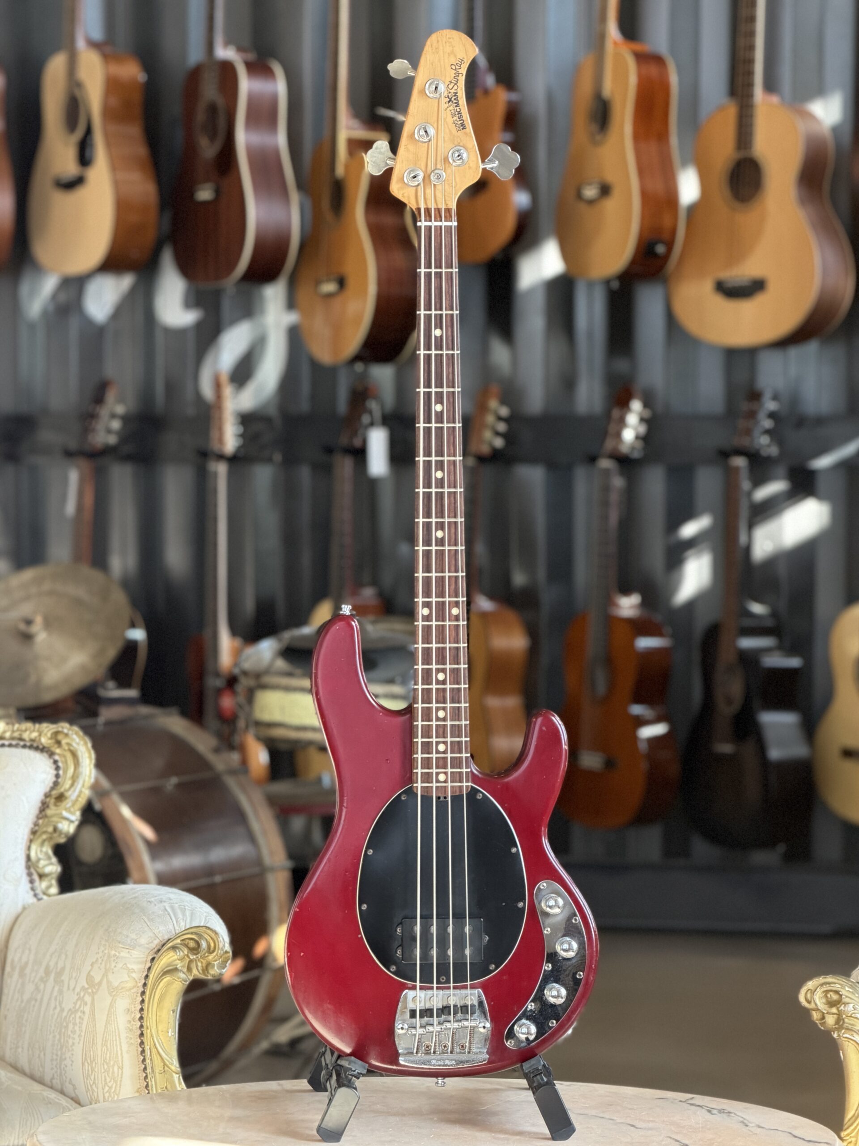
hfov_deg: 14.8
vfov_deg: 19.6
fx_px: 3309
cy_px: 573
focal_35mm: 100
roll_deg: -1.3
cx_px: 430
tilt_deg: -4.2
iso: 400
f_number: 2.8
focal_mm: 16.89
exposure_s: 1/107
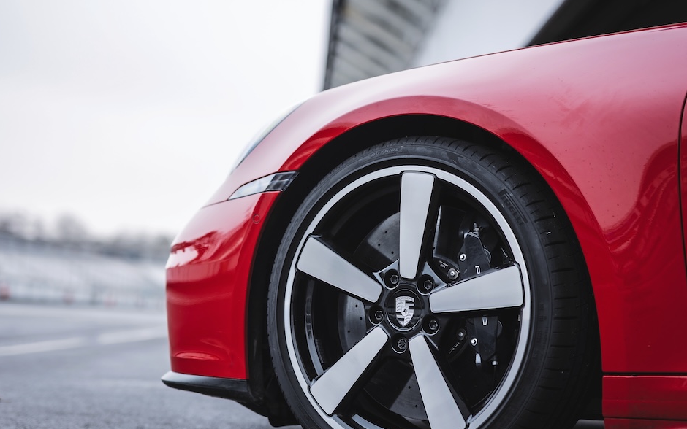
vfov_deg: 20.0
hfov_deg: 31.5
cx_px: 295
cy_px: 227
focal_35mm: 65
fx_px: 1217
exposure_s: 1/320
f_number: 1.8
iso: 250
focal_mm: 50
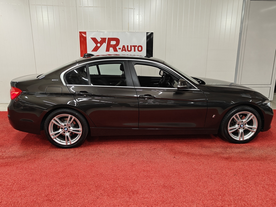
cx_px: 138
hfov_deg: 63.4
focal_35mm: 28
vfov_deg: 49.7
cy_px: 104
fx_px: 223
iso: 100
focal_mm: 5.59
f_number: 1.8
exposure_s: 1/92
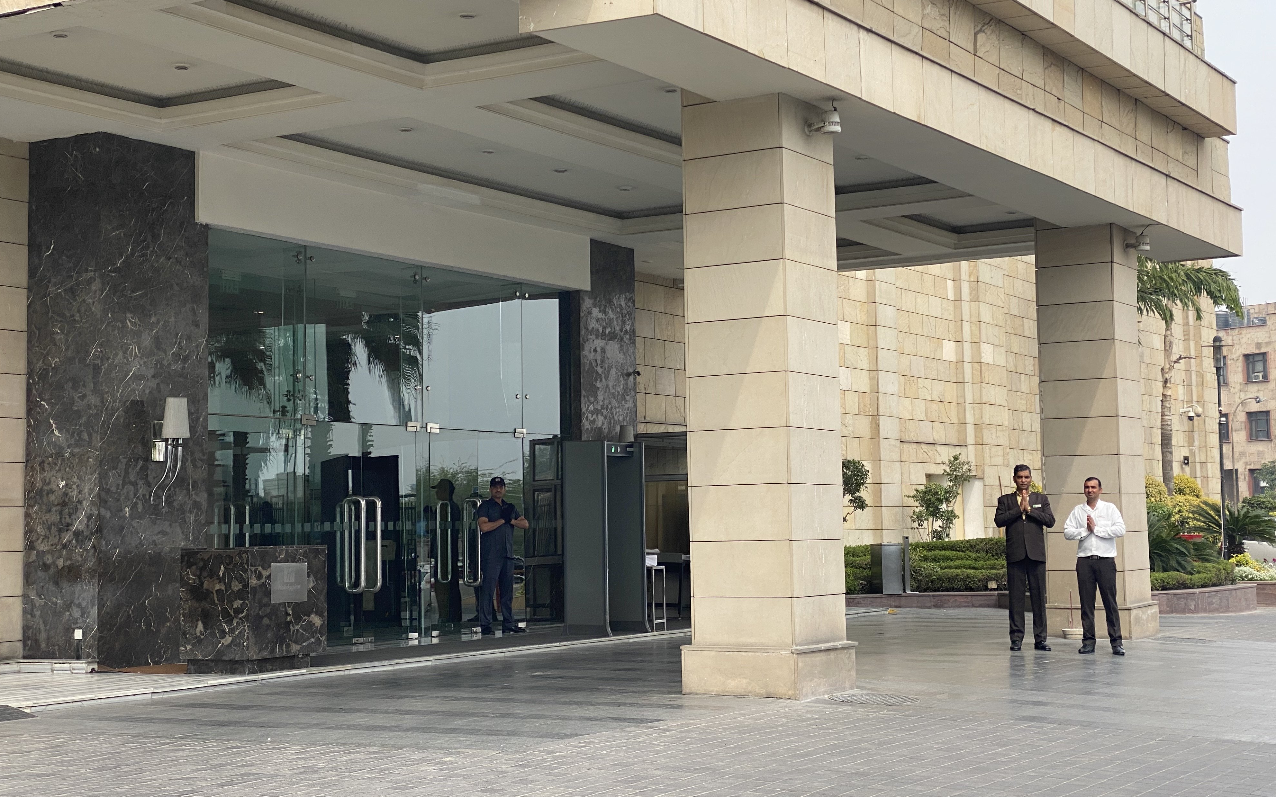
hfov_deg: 36.3
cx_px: 638
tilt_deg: +4.8
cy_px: 362
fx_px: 1947
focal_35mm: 56
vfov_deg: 23.1
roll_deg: +1.1
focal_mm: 6
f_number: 2
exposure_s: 1/773
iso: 20
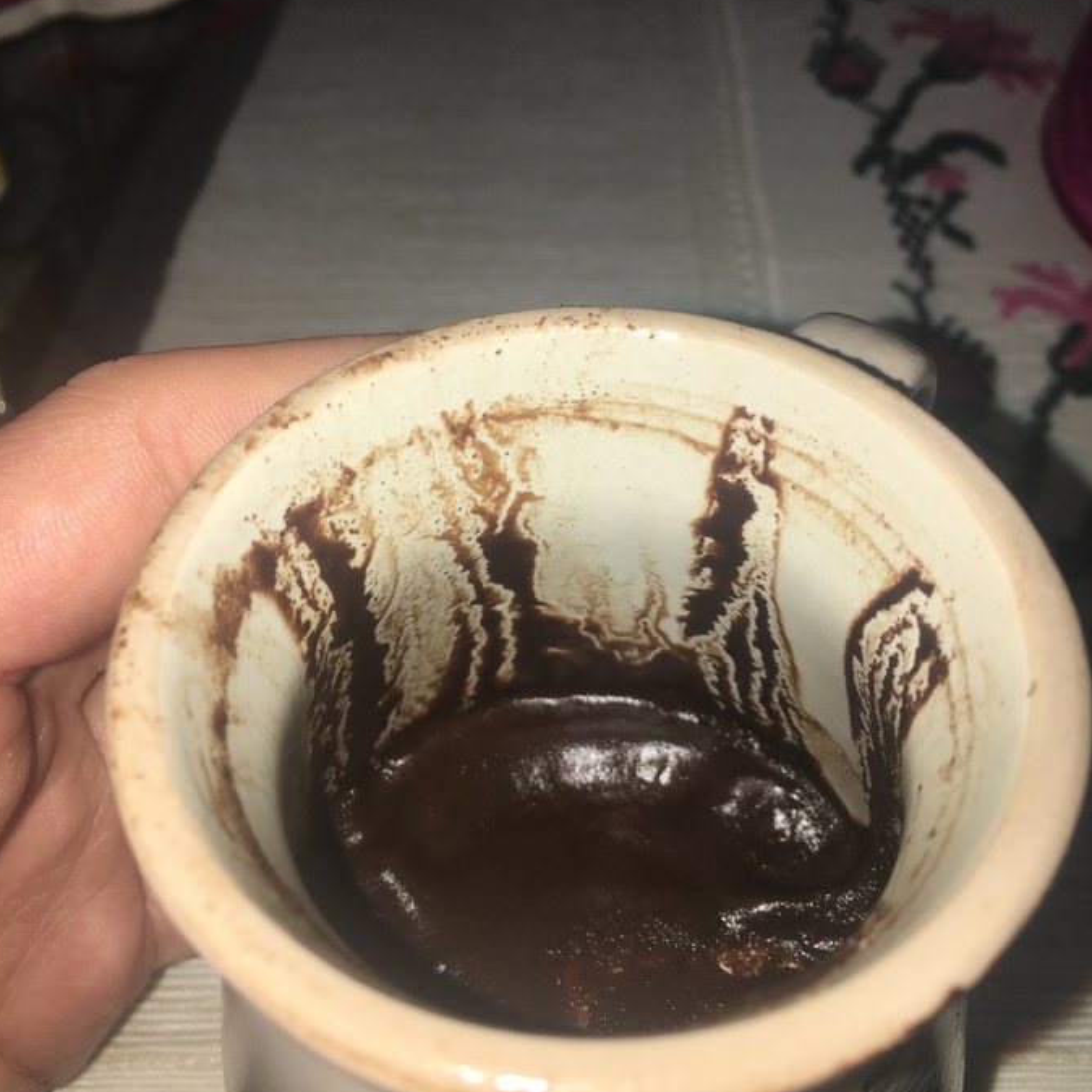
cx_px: 549
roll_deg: +3.9
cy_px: 462
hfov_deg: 47.2
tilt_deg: -41.0
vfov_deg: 47.1
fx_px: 1249
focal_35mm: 35
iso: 25
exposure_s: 1/153
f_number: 2.2
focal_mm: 4.15
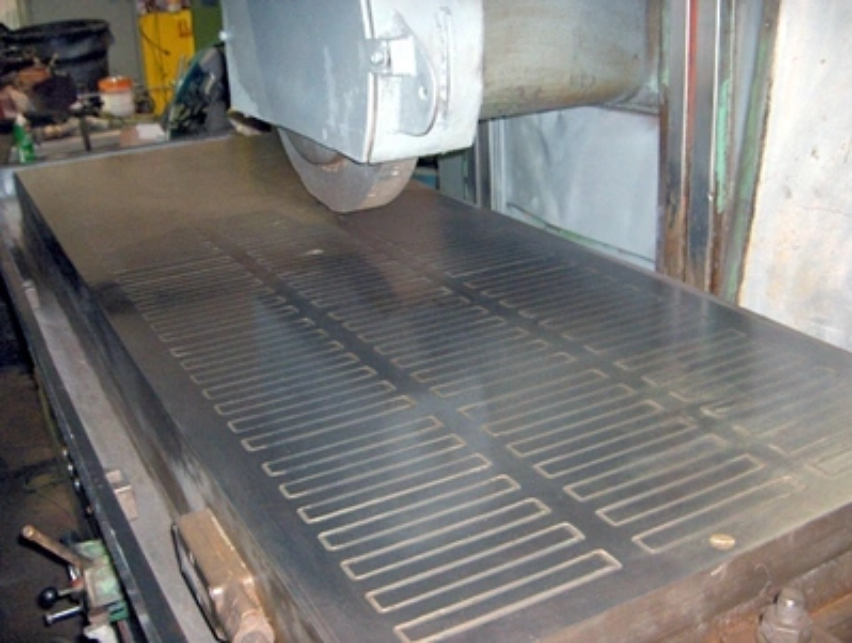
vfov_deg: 36.9
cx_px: 426
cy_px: 322
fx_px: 962
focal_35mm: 39
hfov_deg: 47.8
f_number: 2.8
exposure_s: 1/60
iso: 100
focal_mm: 8
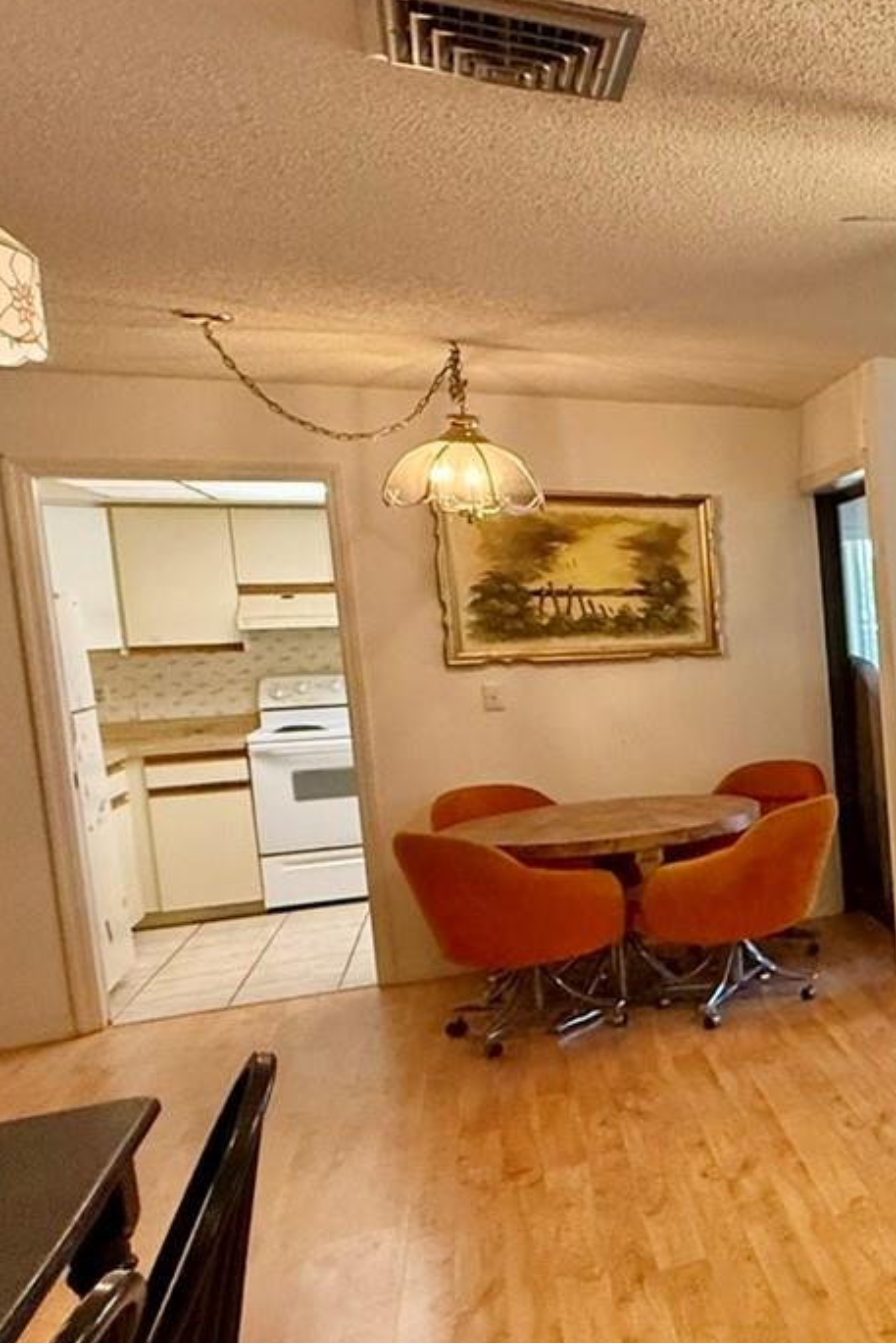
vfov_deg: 55.8
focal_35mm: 34
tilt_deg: -6.0
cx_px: 1365
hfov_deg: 26.8
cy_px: 712
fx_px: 1269
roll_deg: +1.8
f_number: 2.2
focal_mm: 2.22
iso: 400
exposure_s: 1/120
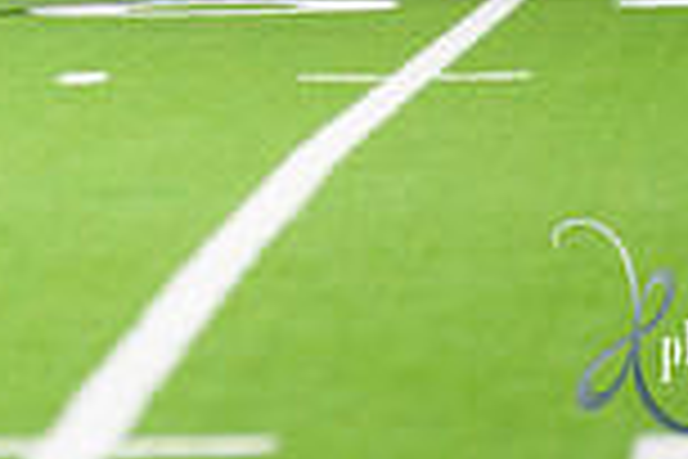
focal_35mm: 757
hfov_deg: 2.7
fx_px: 14466
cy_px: -322
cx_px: -270
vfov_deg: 1.8
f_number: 2.8
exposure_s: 1/250
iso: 1250
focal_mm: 200
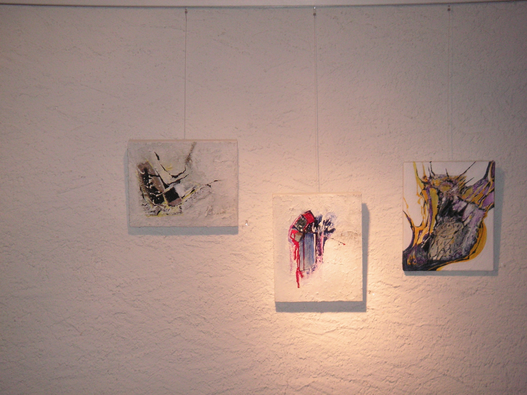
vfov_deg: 16.4
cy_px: 198
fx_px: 1370
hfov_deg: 21.8
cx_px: 264
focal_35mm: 90
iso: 160
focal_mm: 15
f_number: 4
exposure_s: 1/90
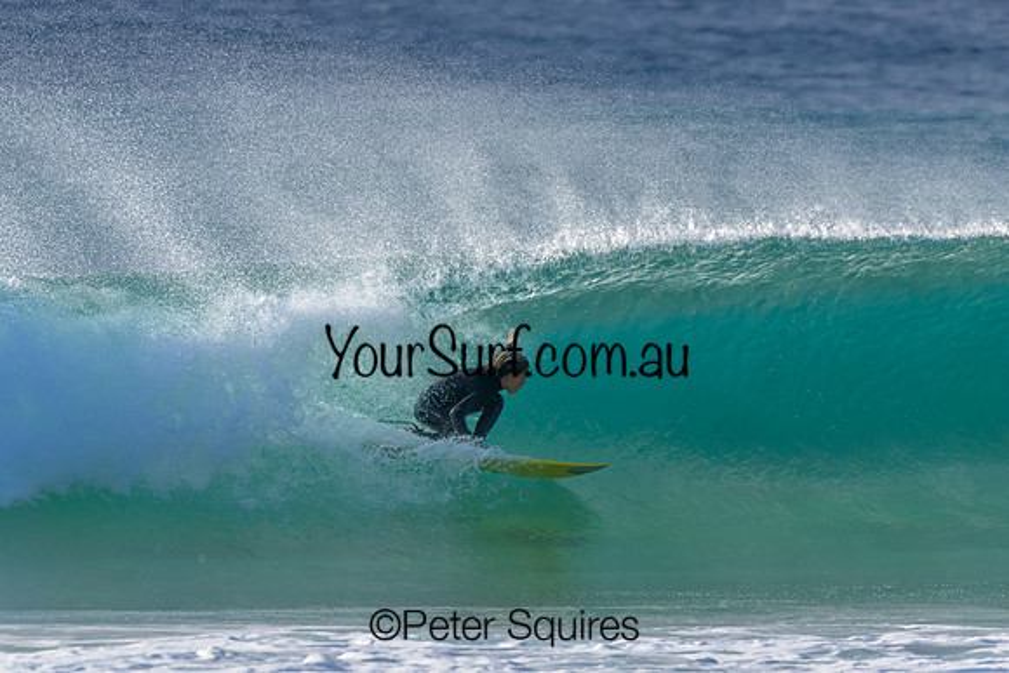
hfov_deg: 2.9
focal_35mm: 700
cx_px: 504
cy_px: 336
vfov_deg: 2.0
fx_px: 19623
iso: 1600
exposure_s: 1/2000
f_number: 11
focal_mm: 700
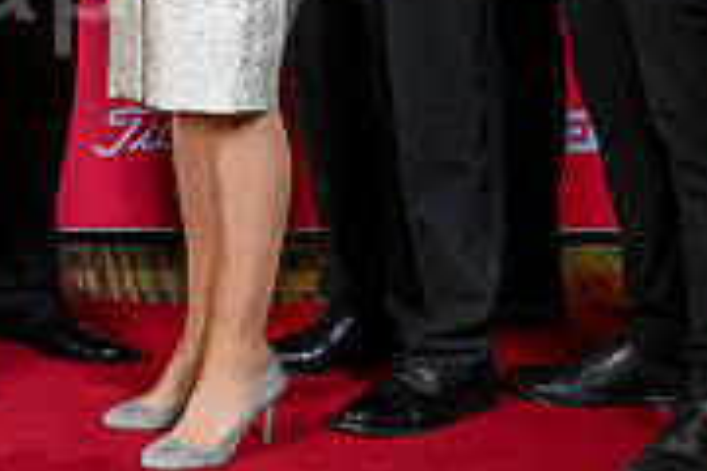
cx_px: -140
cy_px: -295
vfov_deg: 8.8
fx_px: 2965
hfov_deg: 13.2
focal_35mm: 151
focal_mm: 42
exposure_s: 1/160
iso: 250
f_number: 5.6
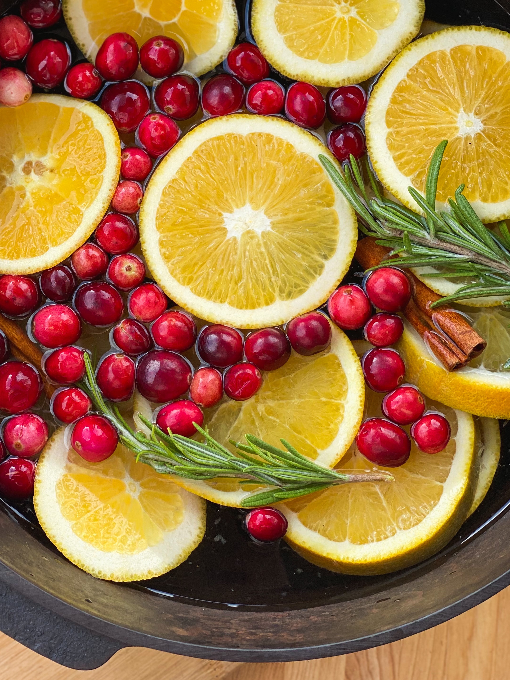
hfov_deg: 20.1
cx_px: 183
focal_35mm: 73
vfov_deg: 26.5
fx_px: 1434
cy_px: 231
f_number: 2
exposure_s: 1/130
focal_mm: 6
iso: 20
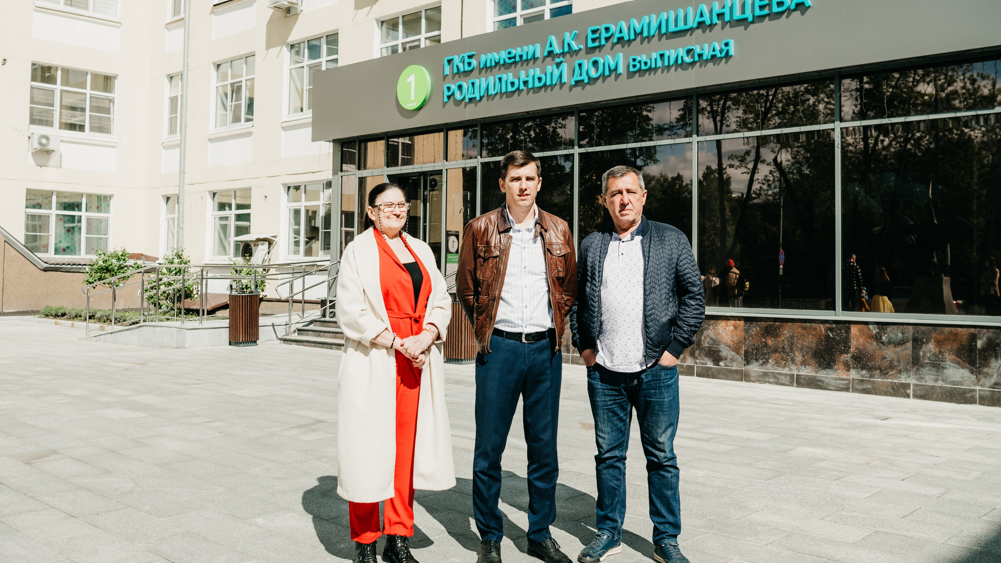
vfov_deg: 32.0
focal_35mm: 37
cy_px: 240
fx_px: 982
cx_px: 465
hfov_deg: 54.0
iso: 100
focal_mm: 29
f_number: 4.5
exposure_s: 1/1000
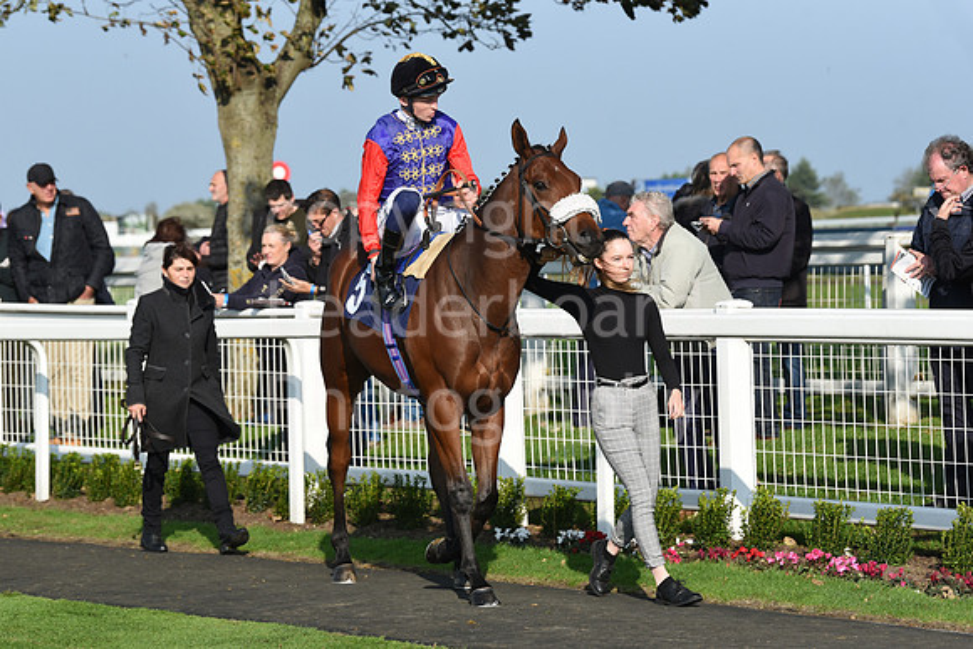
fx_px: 3920
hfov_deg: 14.2
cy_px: 324
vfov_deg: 9.5
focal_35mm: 145
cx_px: 486
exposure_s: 1/3200
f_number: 6.3
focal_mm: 145
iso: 640
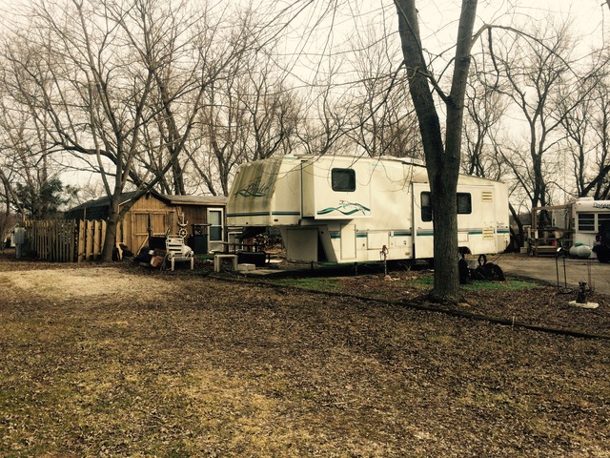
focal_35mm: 29
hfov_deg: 61.7
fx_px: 511
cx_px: 305
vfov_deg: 48.2
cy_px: 229
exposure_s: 1/1580
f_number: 2.2
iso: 32
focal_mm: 4.15
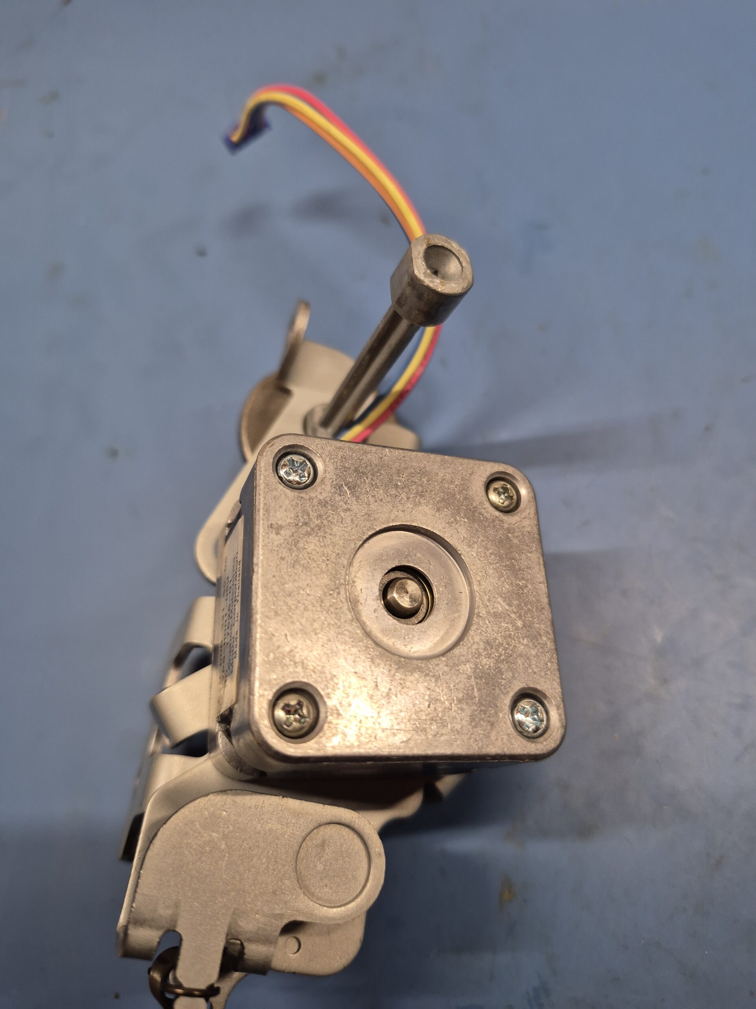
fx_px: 670
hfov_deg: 58.9
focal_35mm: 23
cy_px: 504
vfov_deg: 73.9
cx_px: 378
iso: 160
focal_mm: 5.4
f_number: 1.8
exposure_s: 1/120
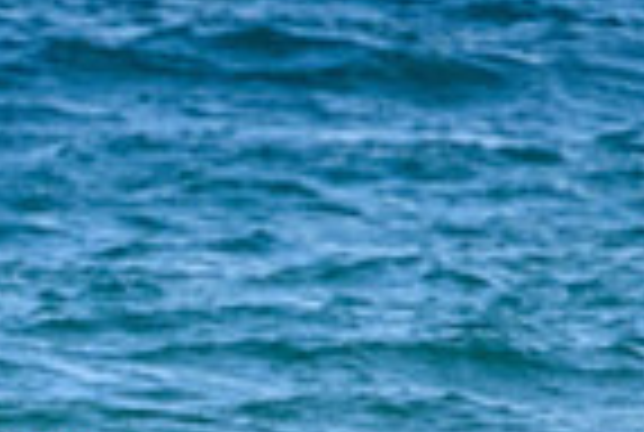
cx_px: -45
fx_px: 58045
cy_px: 682
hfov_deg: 0.6
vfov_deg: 0.4
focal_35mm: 3238
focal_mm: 800
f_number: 11
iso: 3600
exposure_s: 1/2000
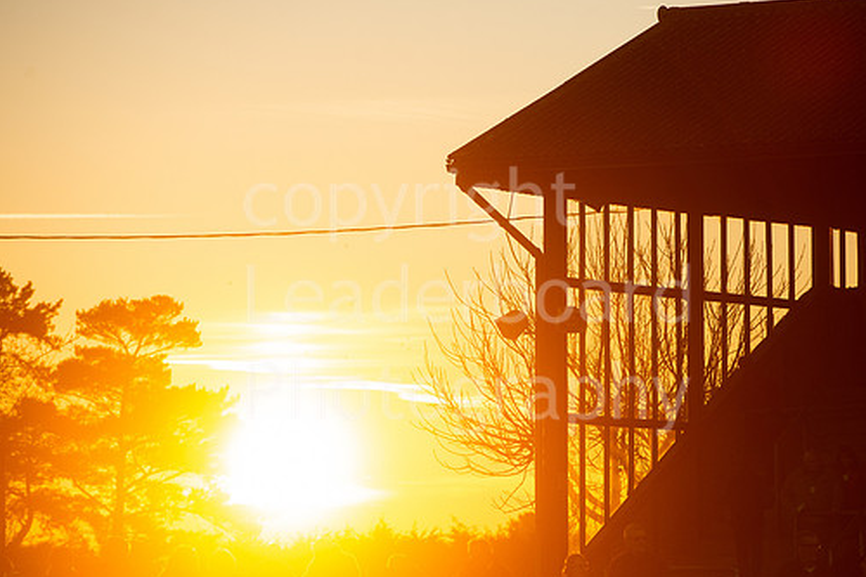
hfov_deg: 8.9
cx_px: 471
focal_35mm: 232
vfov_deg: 5.9
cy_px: 310
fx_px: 5579
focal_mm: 200
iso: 1000
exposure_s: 1/4000
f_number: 5.6
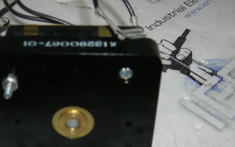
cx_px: 76
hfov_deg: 29.1
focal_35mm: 70
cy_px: 90
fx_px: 448
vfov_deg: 18.6
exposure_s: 1/60.1
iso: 50
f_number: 2.9
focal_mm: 5.7
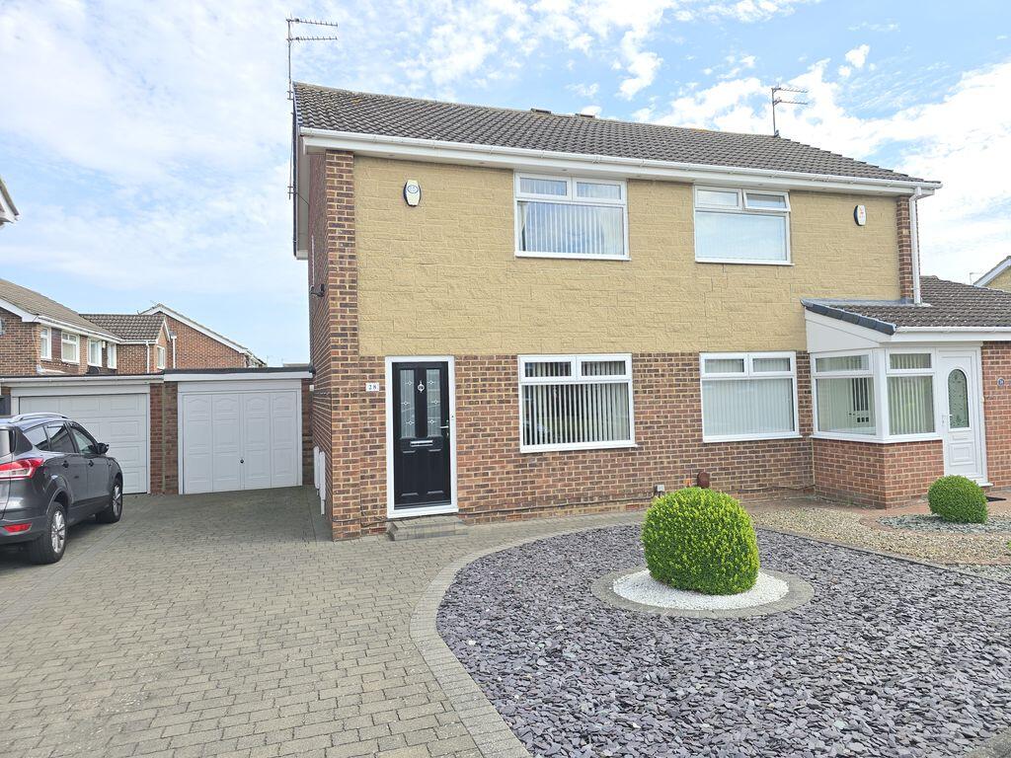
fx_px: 672
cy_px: 379
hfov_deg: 73.9
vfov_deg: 58.9
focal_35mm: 23
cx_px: 506
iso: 12
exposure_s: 1/375
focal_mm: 6.3
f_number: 1.7
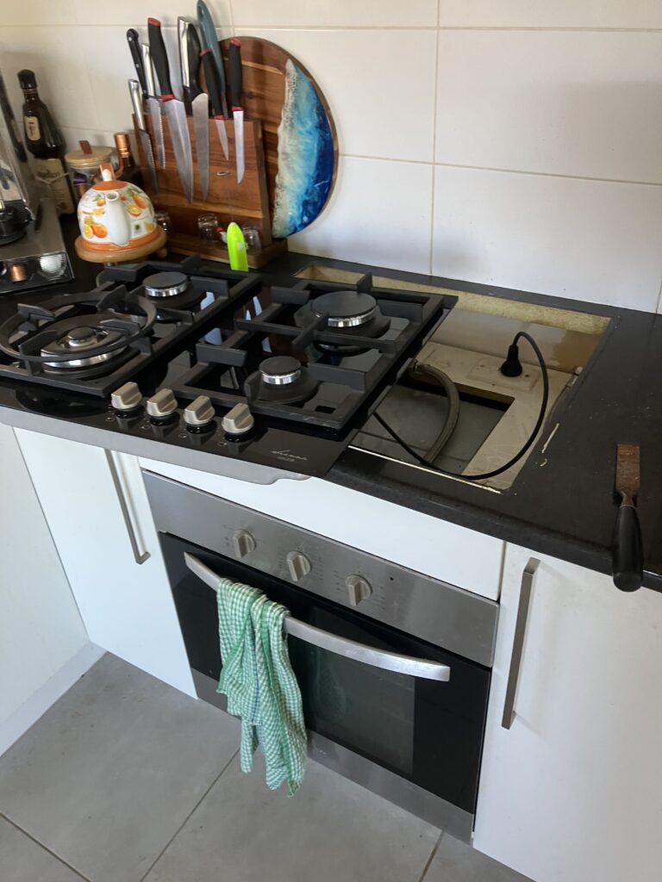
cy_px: 441
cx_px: 331
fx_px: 714
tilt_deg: -33.7
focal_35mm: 28
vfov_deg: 63.4
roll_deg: +5.4
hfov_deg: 49.7
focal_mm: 3.99
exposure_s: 1/60
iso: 125
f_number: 1.8
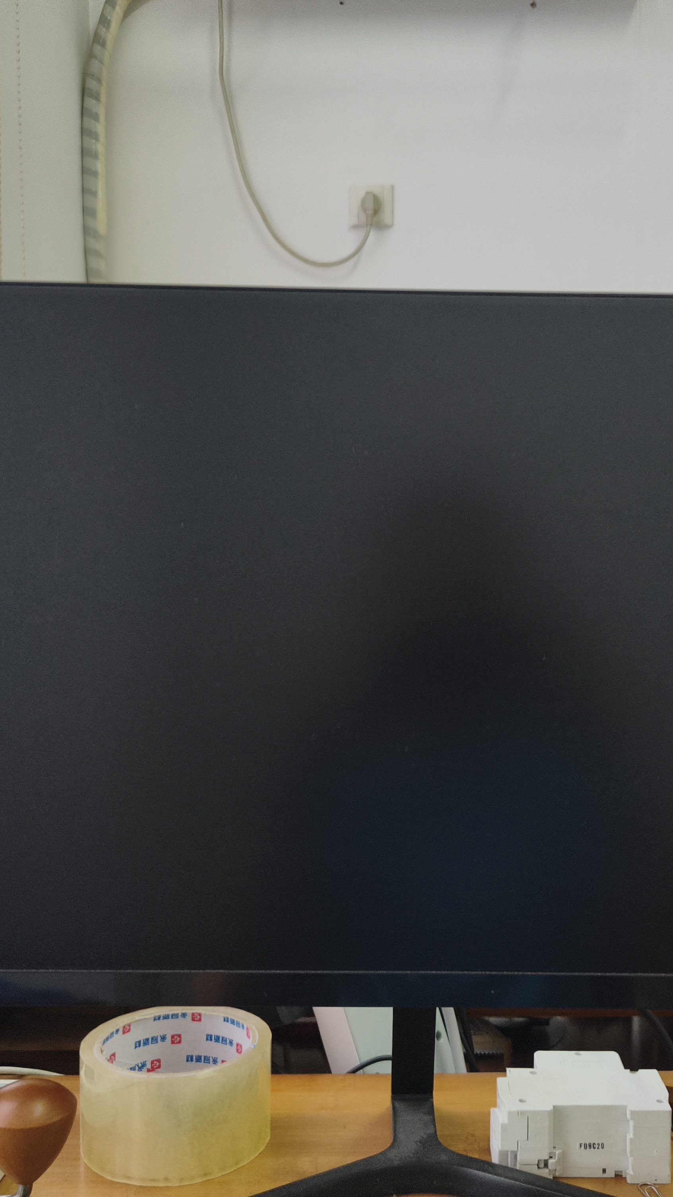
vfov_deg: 58.0
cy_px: 599
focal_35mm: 34
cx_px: 413
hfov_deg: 34.5
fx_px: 1079
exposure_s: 1/150
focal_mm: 5.56
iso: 250
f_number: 1.88
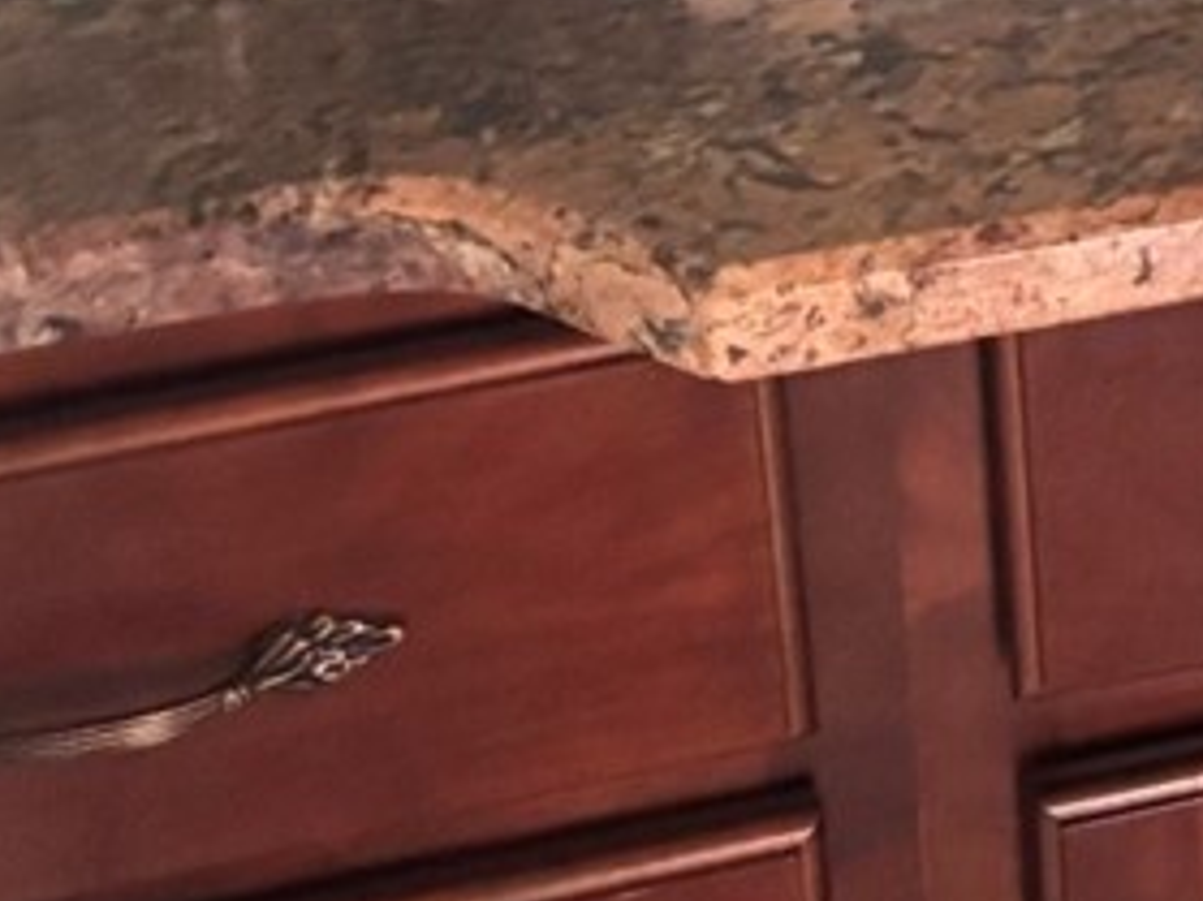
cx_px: 2264
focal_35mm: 149
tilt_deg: -14.7
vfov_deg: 9.0
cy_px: -1242
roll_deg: +0.2
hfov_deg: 12.0
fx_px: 5176
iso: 400
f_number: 1.6
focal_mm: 5.96
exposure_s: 1/60
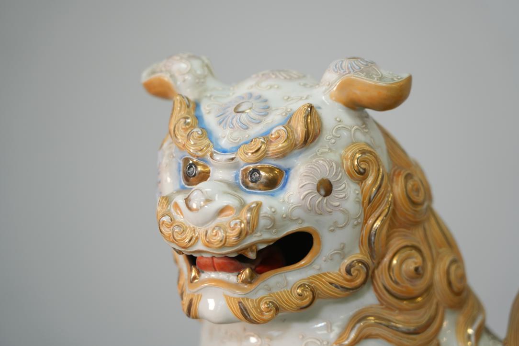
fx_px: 1514
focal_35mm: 105
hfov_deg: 19.5
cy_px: 173
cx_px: 260
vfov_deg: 13.0
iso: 800
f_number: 4
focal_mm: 105
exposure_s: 1/125
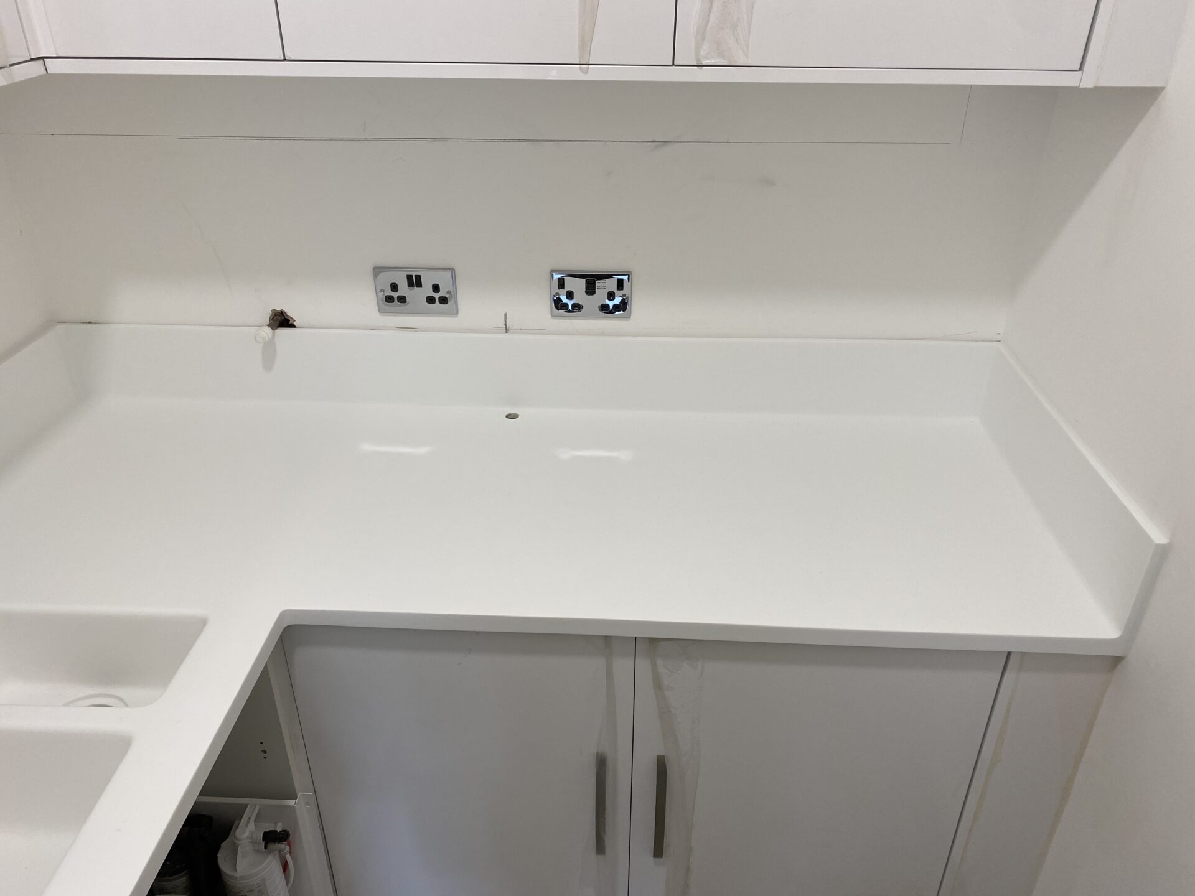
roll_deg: +0.2
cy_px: 448
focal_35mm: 26
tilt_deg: -29.8
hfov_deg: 67.3
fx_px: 898
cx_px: 598
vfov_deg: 53.1
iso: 80
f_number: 1.8
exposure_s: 1/100
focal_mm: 4.25
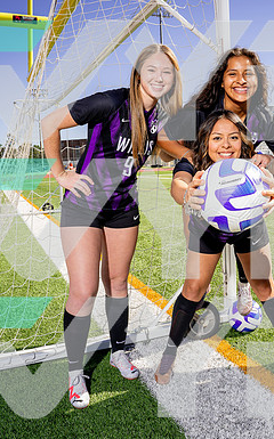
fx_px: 407
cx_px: 228
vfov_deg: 56.7
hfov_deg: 35.7
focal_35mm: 34
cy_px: 220
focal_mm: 20
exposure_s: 1/250
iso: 200
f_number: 8
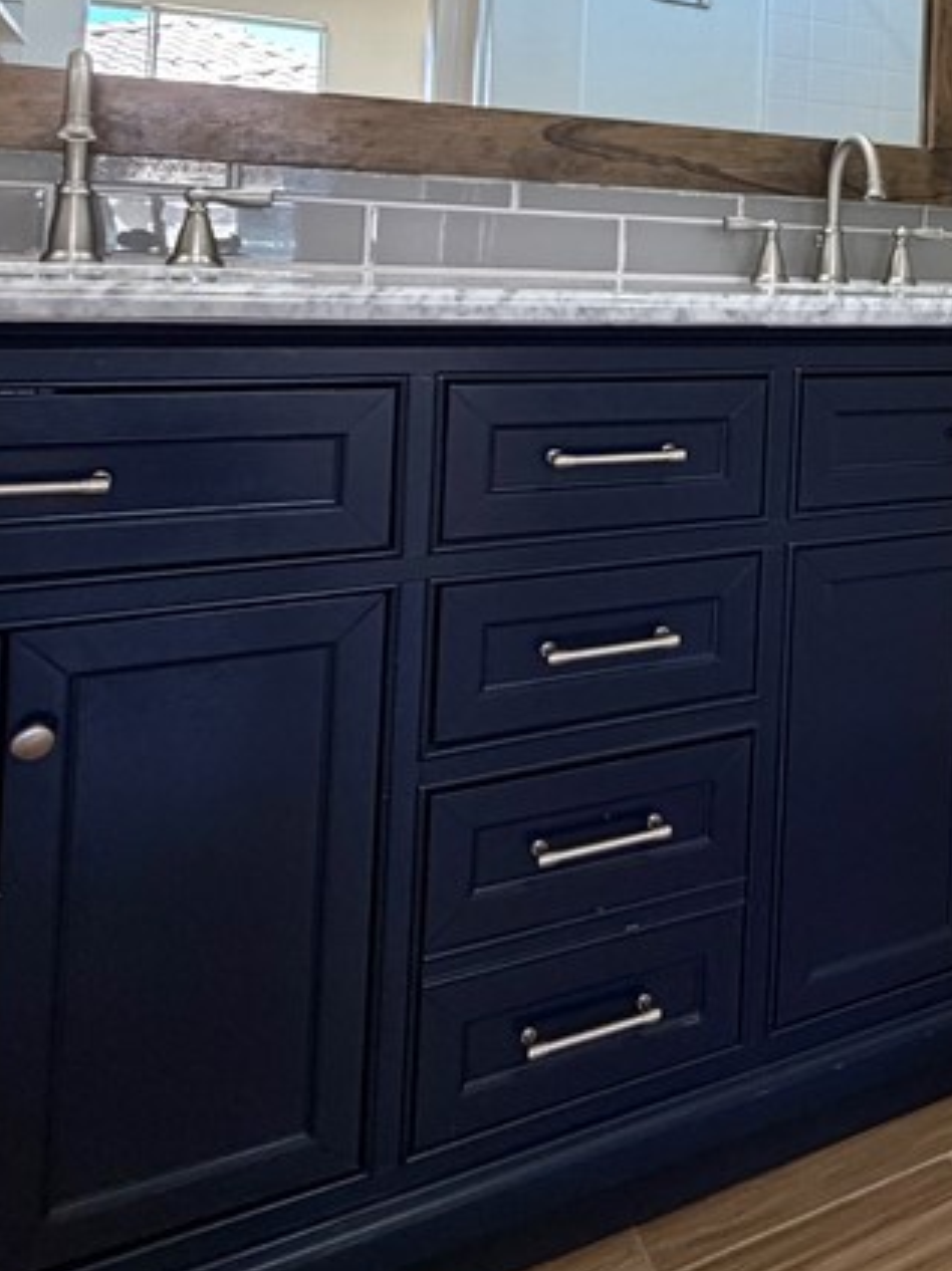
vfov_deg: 50.6
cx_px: 1033
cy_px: 250
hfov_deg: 35.9
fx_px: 1248
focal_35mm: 34
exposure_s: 1/120
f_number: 2.2
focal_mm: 2.22
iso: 200
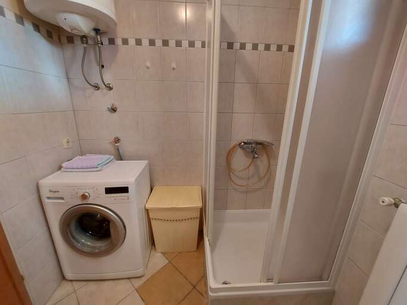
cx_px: 204
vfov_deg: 89.9
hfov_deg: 106.2
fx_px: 153
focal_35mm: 13
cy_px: 152
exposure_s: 1/33
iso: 250
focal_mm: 1.74
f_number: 2.2
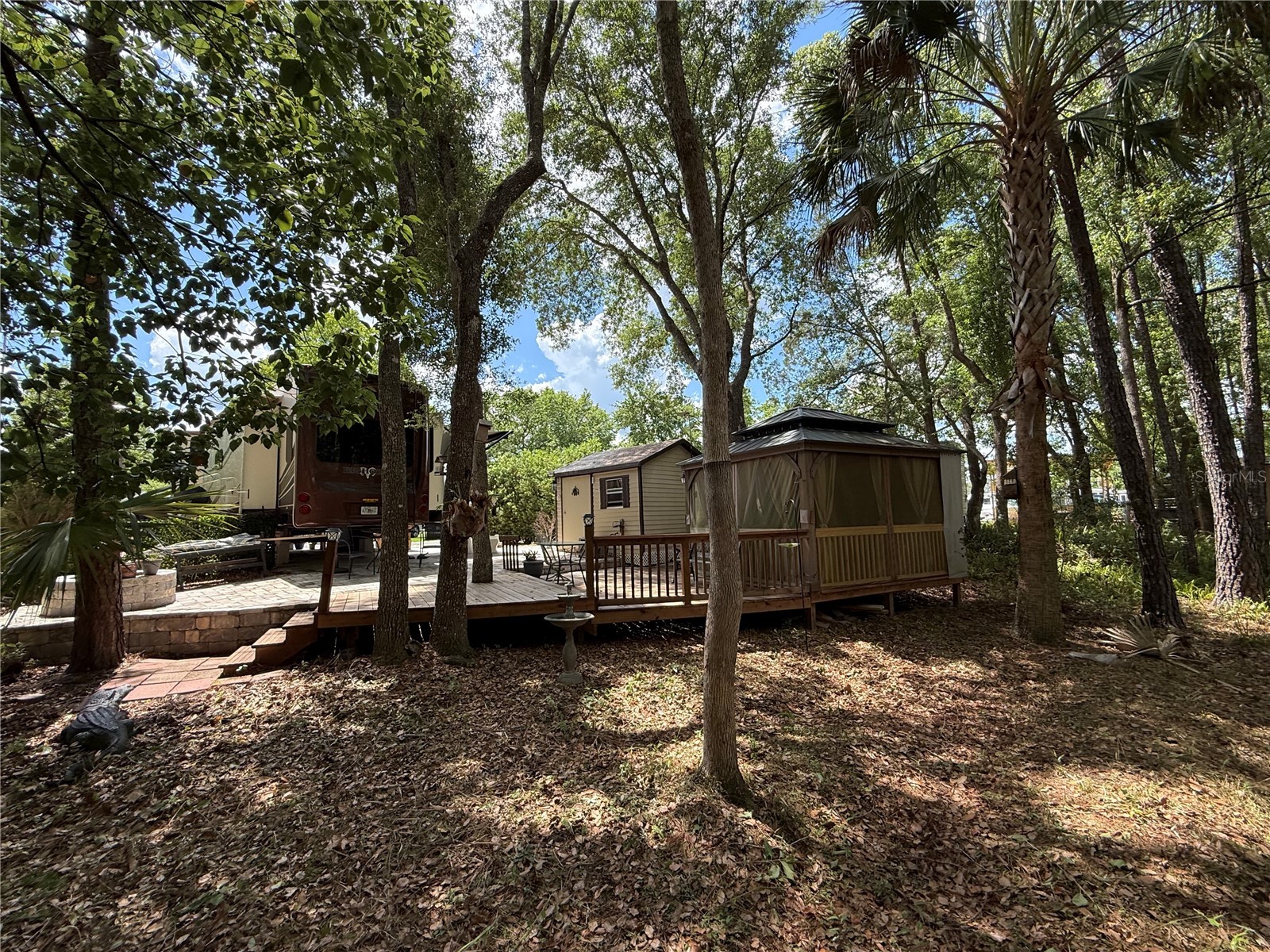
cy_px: 476
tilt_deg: +5.7
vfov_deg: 85.7
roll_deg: +1.7
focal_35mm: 14
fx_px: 514
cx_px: 635
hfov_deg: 102.1
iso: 64
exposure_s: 1/506
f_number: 2.2
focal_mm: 2.22
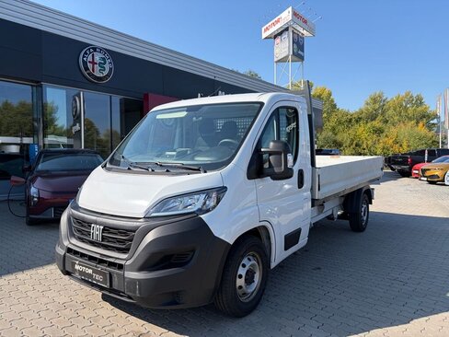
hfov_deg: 67.3
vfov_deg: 53.1
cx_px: 224
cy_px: 168
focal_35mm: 26
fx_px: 337
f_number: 1.6
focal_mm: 5.96
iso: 64
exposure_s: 1/2747
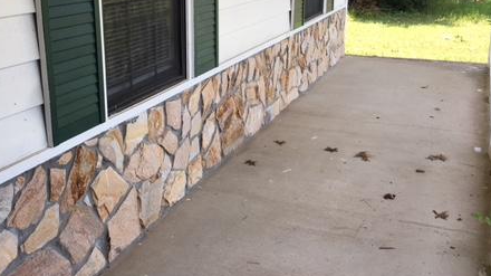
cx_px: 184
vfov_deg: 25.9
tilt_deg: -16.4
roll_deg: +1.3
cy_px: 130
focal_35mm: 46
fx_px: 599
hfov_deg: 44.2
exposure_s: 1/229
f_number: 2.2
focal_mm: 4.15
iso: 25
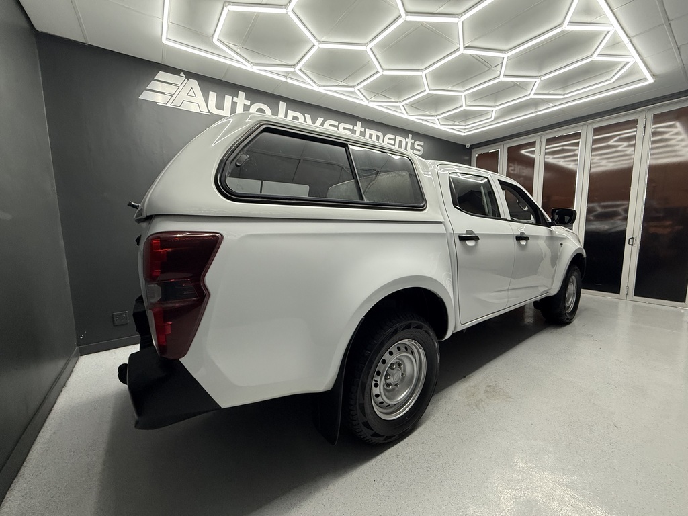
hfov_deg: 102.1
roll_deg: +1.4
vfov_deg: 85.7
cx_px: 344
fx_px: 278
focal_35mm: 14
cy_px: 258
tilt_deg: -6.6
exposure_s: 1/100
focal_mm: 2.22
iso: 200
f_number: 2.2
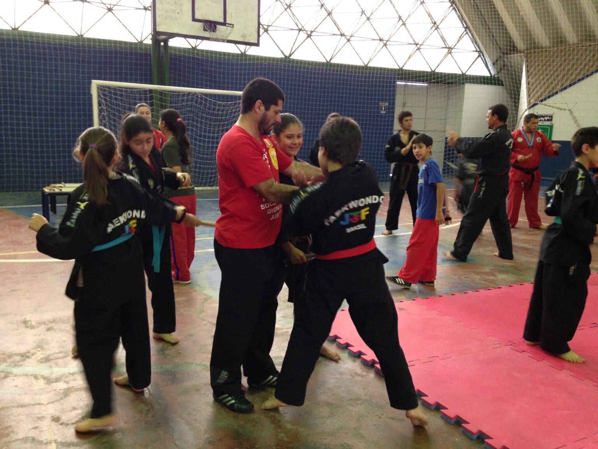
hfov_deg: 55.4
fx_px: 570
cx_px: 299
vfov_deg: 42.9
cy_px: 224
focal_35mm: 33
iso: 250
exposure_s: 1/20
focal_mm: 4.12
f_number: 2.4
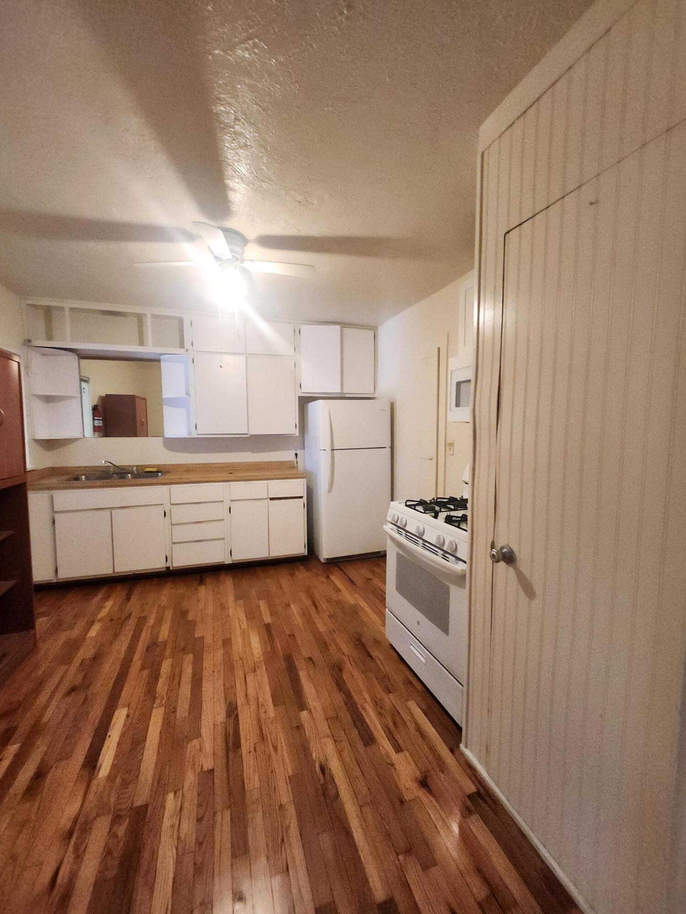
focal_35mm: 13
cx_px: 343
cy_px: 457
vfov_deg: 106.2
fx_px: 344
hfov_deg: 89.9
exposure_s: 1/48.1
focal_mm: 1.74
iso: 320
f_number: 2.2
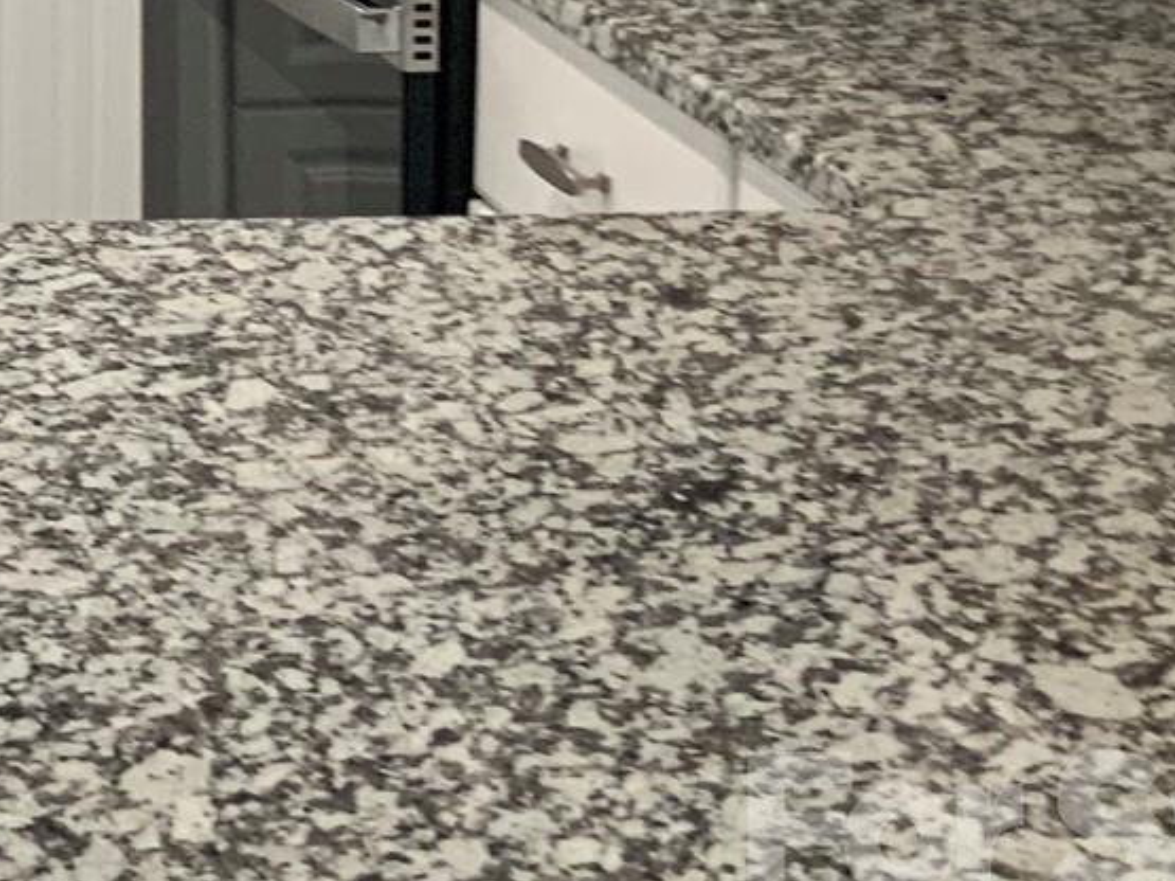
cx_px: -745
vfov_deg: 13.0
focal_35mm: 107
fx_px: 3631
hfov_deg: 16.3
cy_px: -460
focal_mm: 3
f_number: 1.8
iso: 64
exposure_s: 1/60
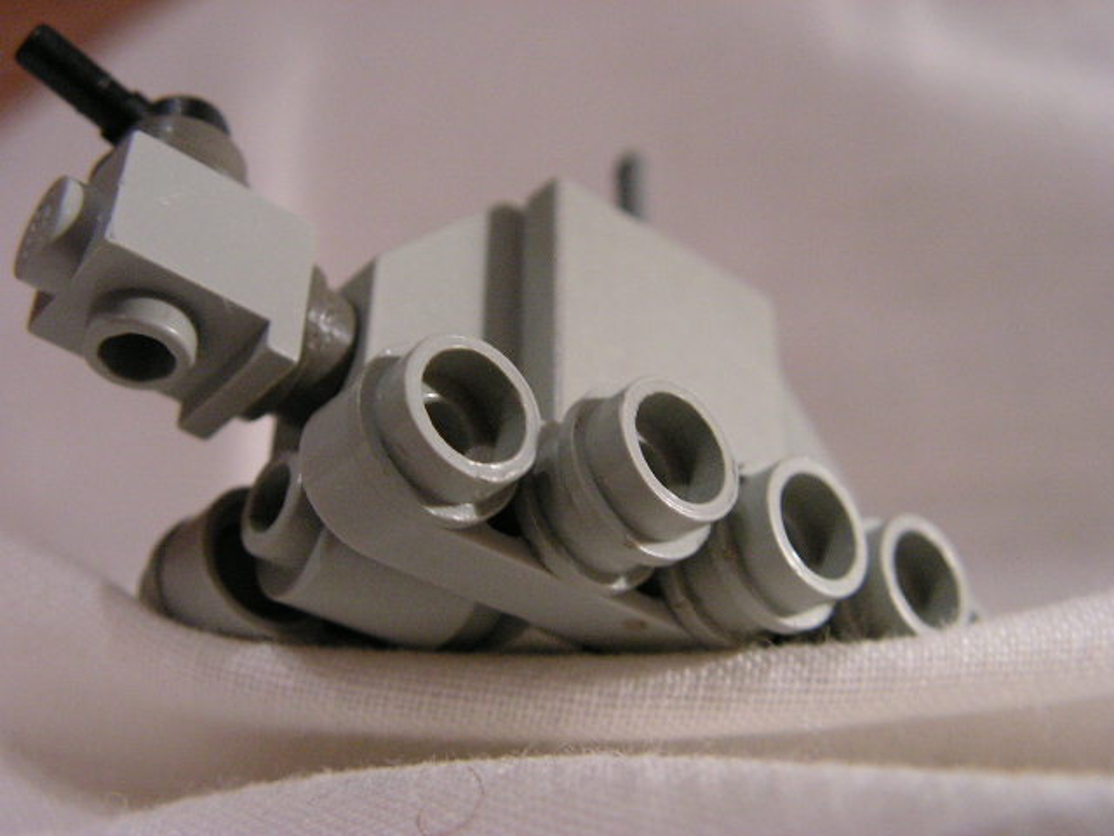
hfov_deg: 42.1
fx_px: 1448
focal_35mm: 45
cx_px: 557
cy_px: 418
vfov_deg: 32.2
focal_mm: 7.6
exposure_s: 1/6
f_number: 3.2
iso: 200
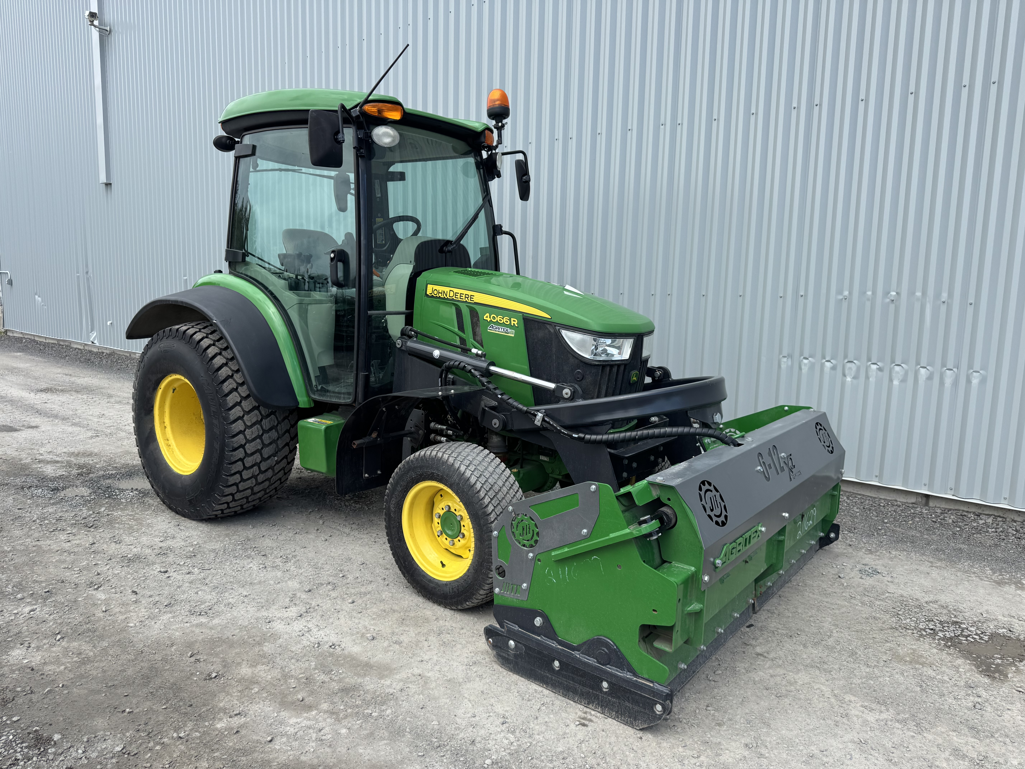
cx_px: 512
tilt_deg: -5.0
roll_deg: -0.2
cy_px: 384
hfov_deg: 71.6
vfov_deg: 56.8
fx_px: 711
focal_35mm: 24
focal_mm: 6.76
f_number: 1.78
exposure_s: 1/2252
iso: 80
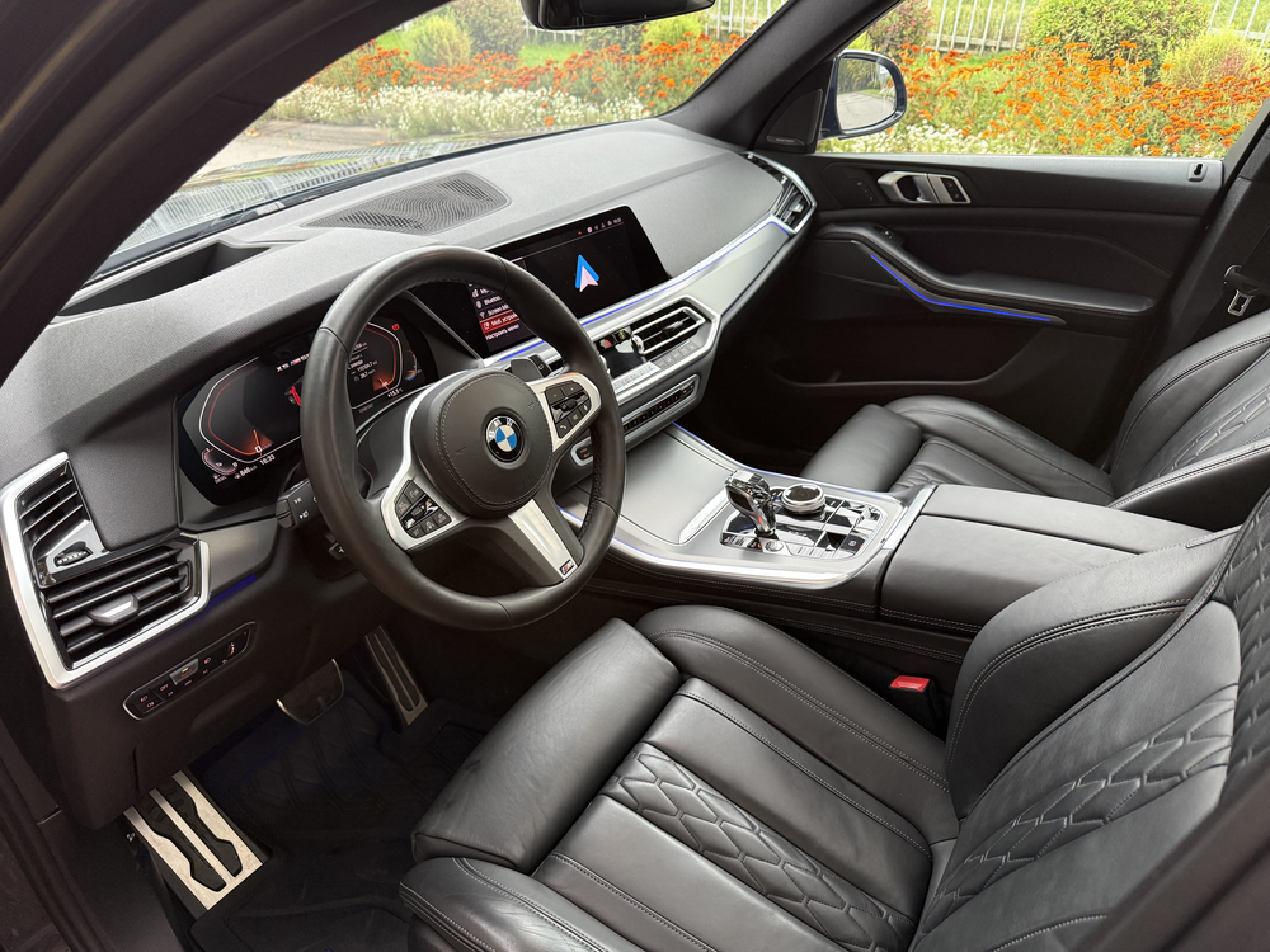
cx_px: 635
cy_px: 476
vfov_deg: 56.8
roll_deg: -0.7
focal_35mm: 24
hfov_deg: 71.6
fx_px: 881
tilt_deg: -34.7
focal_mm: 6.76
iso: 250
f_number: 1.78
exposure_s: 1/60
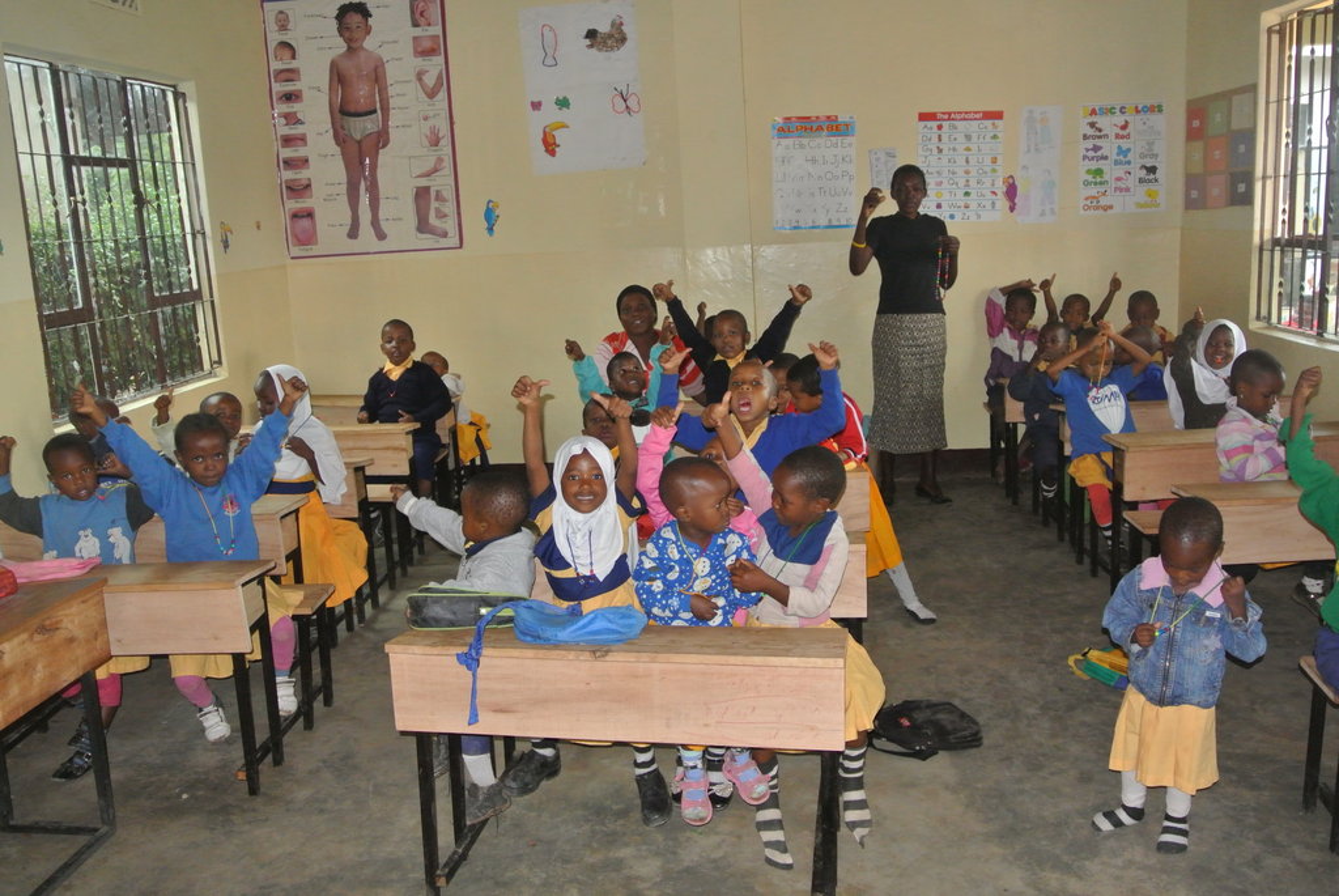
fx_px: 1154
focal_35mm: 31
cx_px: 670
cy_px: 448
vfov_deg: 42.4
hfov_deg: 60.2
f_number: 3.8
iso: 800
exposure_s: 1/60
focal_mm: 11.8
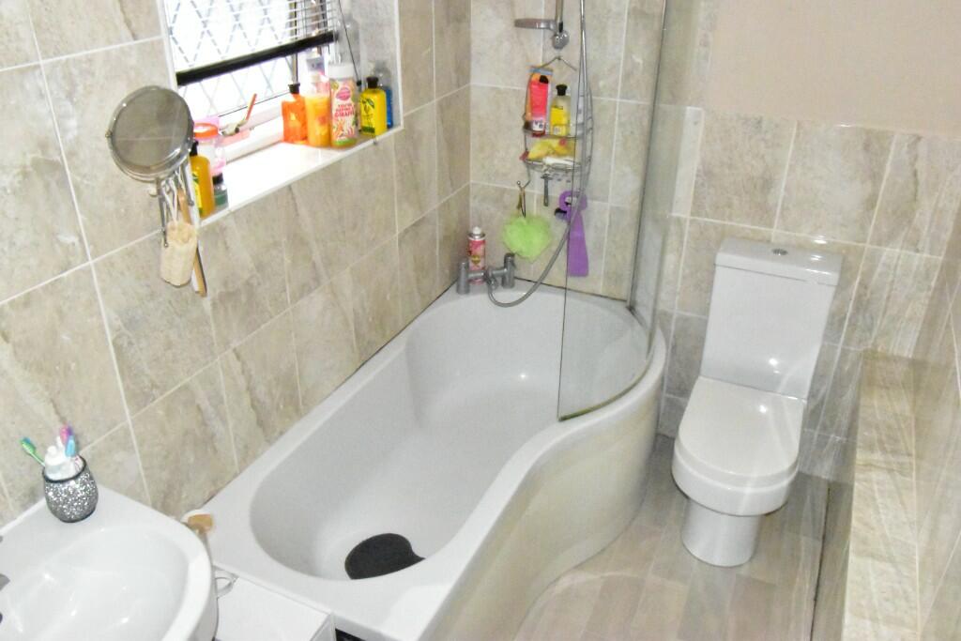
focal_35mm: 30
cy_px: 320
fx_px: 801
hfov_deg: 61.9
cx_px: 480
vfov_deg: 43.6
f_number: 25
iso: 25600
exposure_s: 1/200
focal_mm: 20
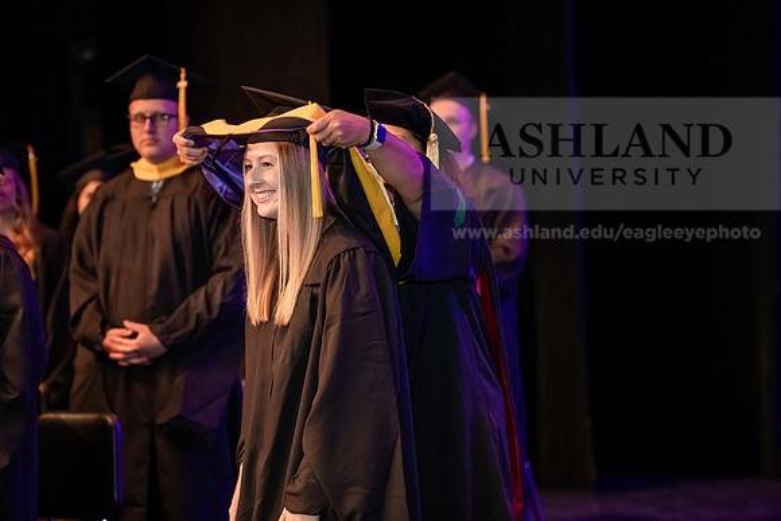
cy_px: 260
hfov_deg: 20.0
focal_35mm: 102
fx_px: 2213
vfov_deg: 13.4
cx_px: 390
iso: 3200
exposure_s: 1/200
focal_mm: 102
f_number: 3.2
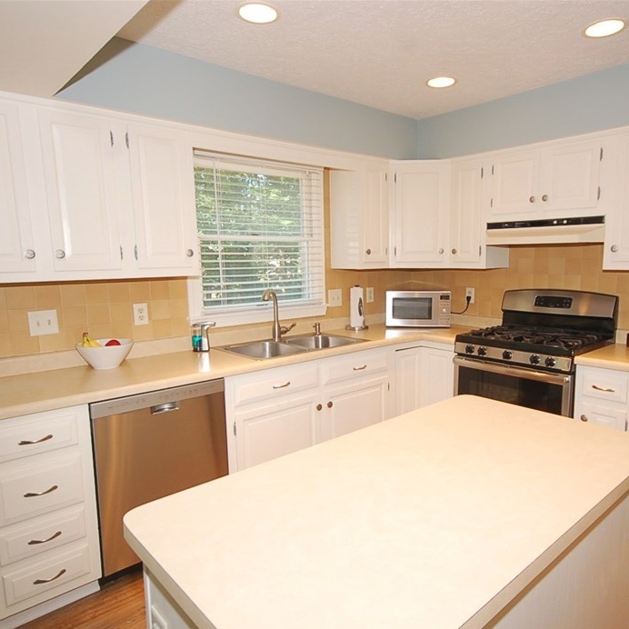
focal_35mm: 24
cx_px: 351
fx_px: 493
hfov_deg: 64.8
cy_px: 327
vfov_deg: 65.0
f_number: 5
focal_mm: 12
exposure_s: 1/60
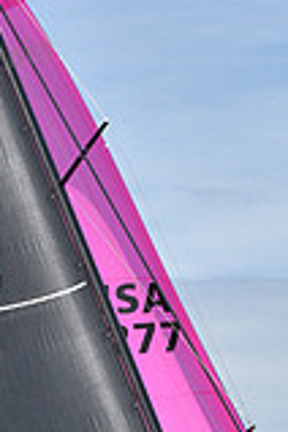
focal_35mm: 256
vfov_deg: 8.0
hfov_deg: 5.4
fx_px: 3072
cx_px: 194
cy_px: 443
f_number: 6.3
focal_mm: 70
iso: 200
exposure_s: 1/1250
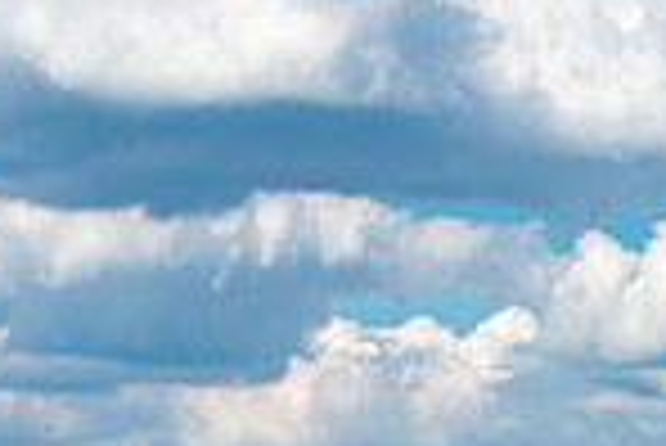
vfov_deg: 4.9
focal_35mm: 276
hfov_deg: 7.4
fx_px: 5111
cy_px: 779
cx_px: 810
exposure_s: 1/100
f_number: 14
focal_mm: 70
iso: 110
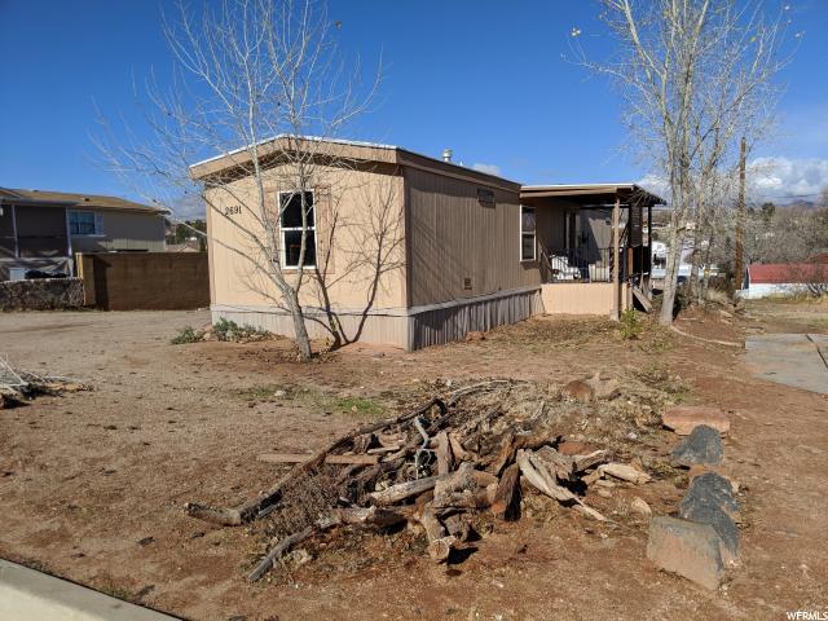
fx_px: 646
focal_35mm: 27
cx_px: 414
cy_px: 310
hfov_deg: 65.3
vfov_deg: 51.4
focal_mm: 4.44
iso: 75
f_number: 1.8
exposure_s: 1/5882
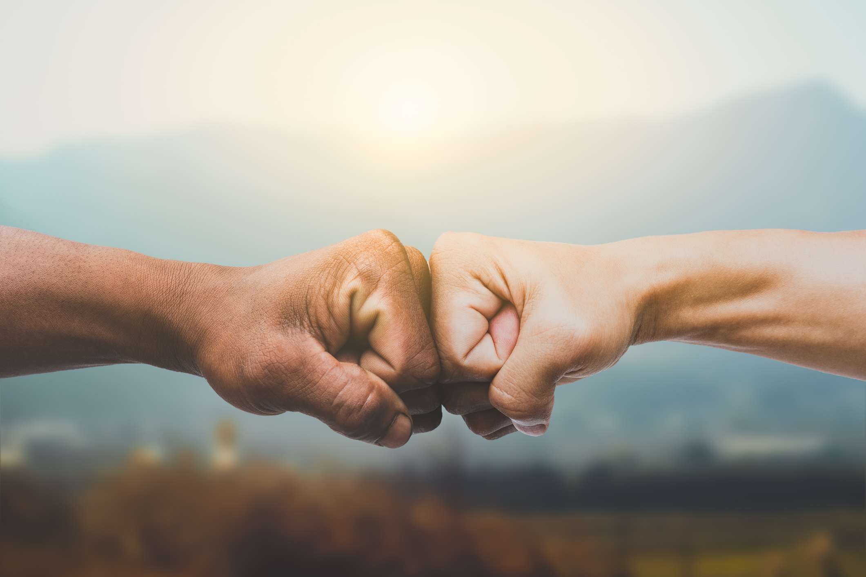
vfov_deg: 24.6
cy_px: 288
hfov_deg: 36.2
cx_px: 433
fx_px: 1323
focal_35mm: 55
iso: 100
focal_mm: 55
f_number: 9
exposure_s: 1/80
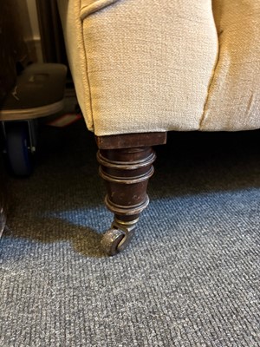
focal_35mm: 26
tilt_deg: -28.9
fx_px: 260
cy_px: 174
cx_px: 130
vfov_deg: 67.3
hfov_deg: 53.1
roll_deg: -0.5
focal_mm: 5.96
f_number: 1.6
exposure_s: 1/25
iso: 500
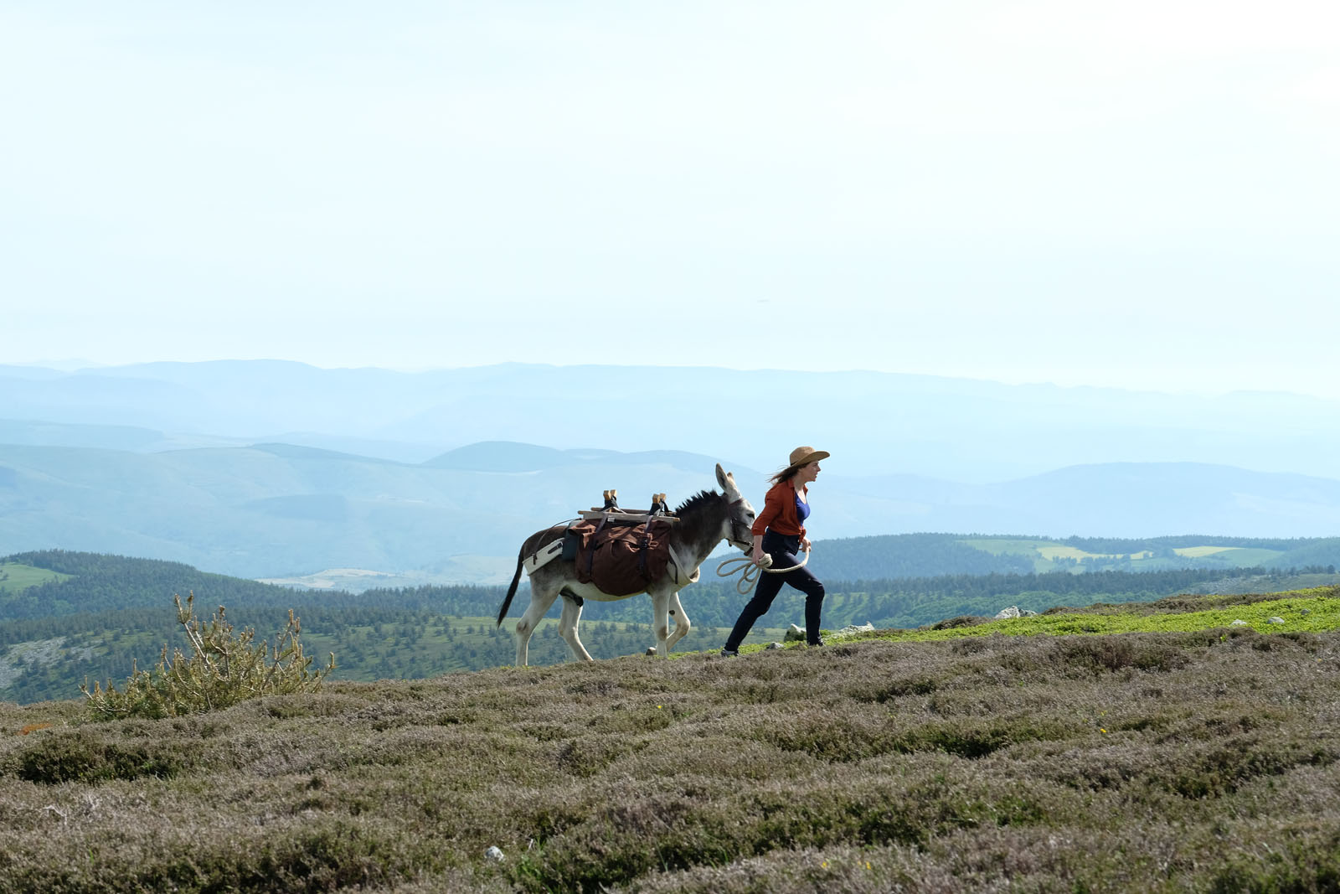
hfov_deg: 27.0
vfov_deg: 18.2
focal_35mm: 75
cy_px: 447
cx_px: 670
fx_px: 2792
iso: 400
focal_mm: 50
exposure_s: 1/200
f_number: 11
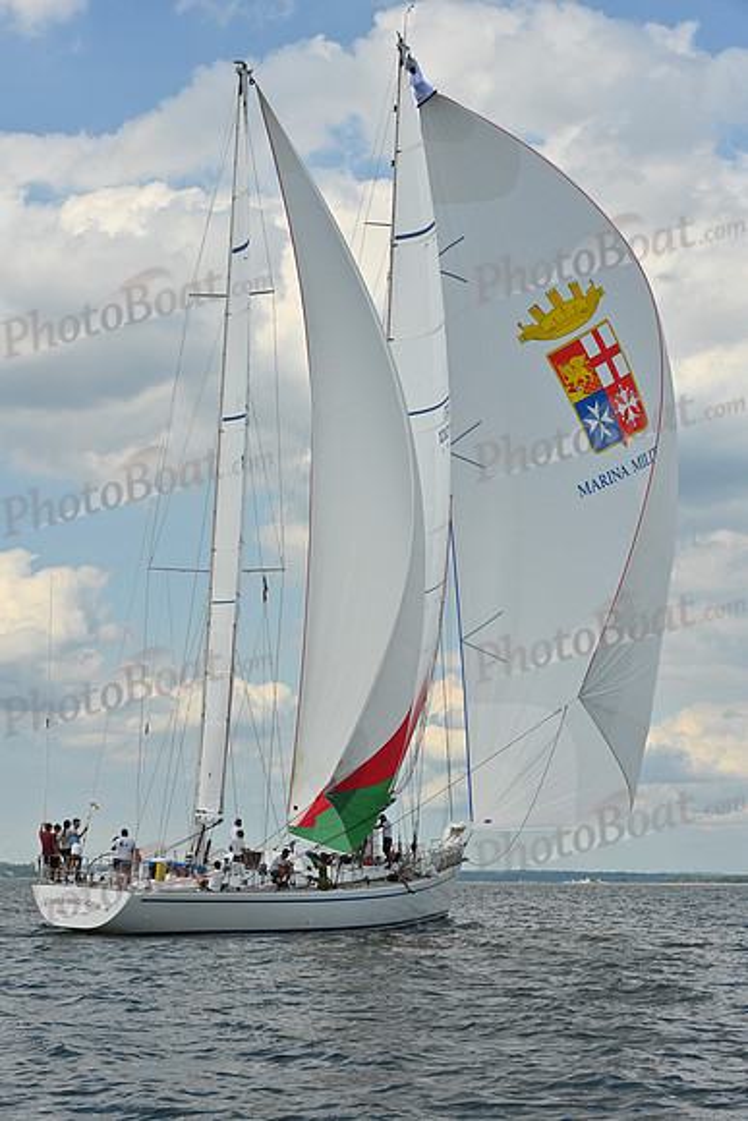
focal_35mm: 70
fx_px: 2180
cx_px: 374
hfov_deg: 19.5
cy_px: 560
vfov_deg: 28.8
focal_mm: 70
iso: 320
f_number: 10
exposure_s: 1/1250
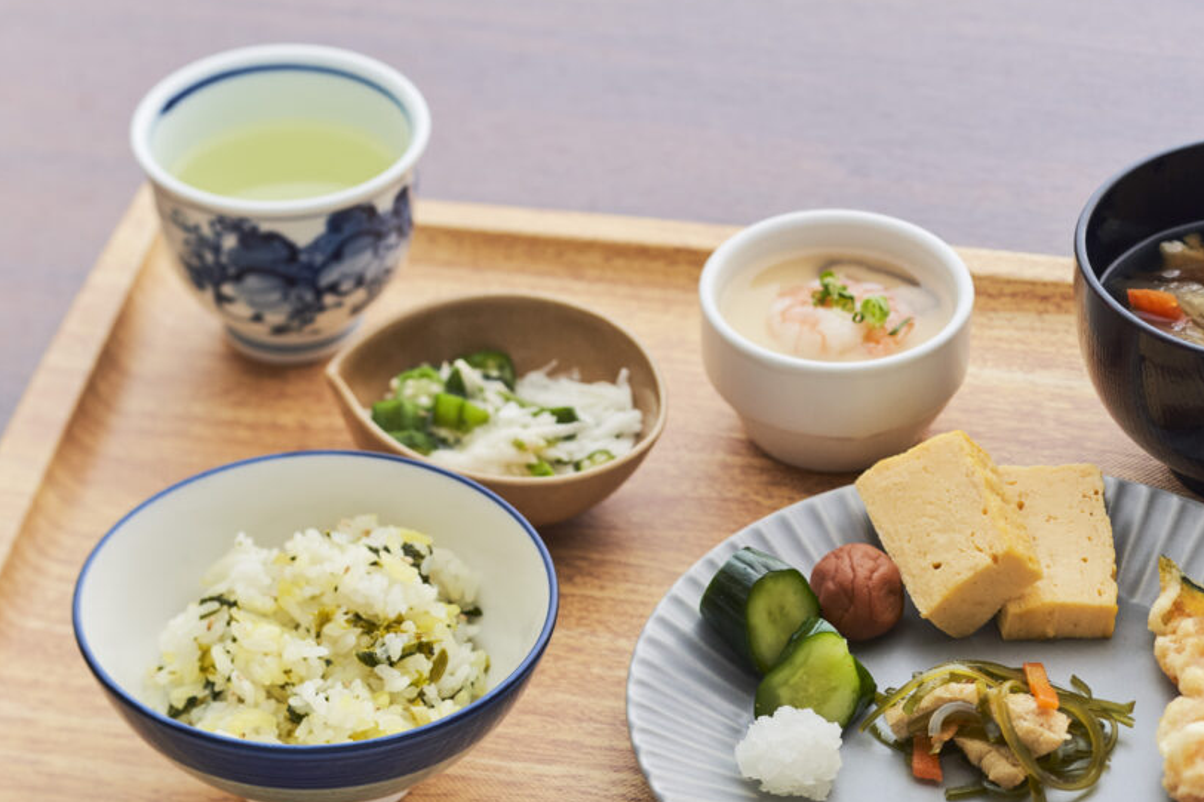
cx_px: 756
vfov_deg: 10.3
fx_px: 4447
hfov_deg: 15.4
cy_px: 549
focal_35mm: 133
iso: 800
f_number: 6.3
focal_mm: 90
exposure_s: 1/40
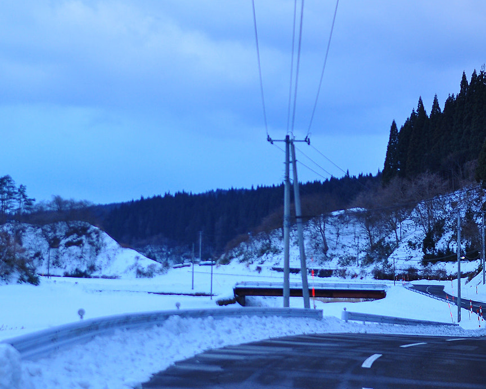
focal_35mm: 78
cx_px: 140
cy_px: 140
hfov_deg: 24.3
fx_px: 1122
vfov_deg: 19.6
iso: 200
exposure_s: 1/250
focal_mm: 30
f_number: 2
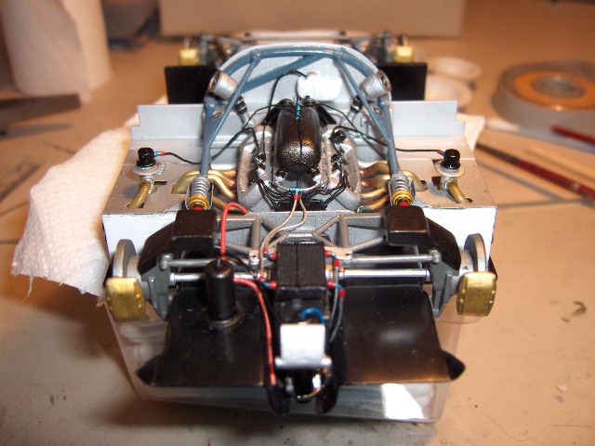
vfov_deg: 36.8
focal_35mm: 39
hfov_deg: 47.9
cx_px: 298
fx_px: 670
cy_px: 223
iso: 100
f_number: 4.8
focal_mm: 8
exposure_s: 1/60
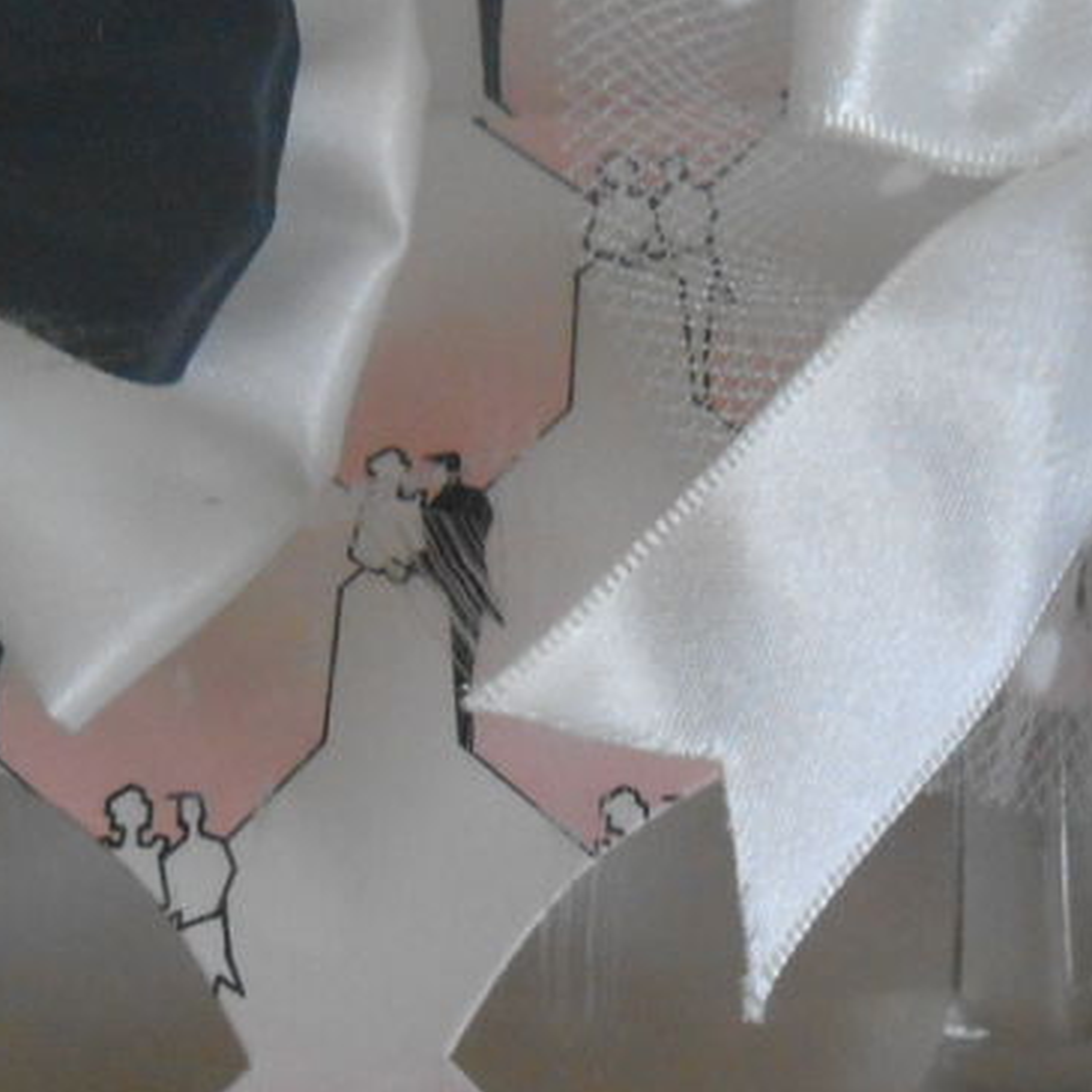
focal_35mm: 63
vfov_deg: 27.3
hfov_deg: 27.1
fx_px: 2248
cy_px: 637
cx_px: 356
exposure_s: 1/30
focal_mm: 4.6
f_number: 3.5
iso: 400
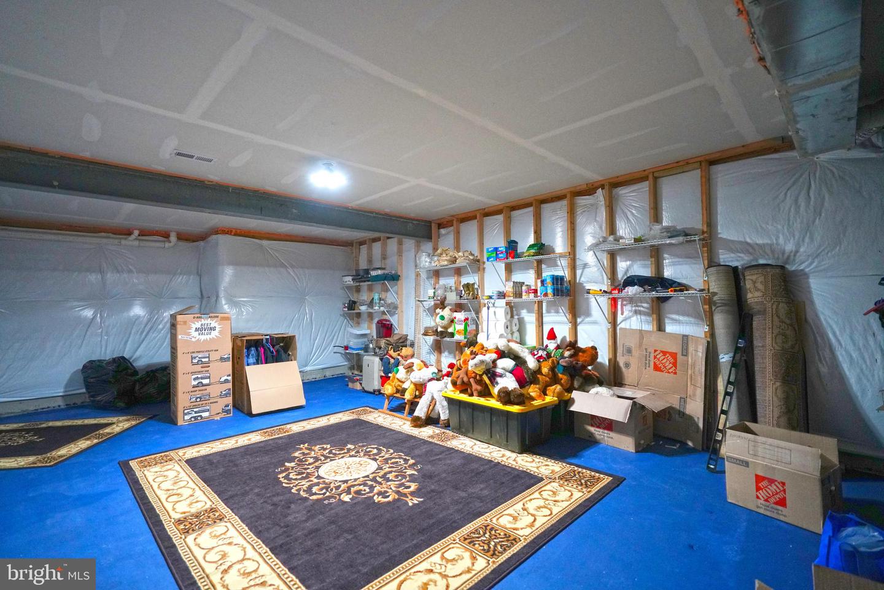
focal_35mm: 16
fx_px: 393
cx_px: 442
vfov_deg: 73.7
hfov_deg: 96.7
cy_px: 295
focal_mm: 16
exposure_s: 1/160
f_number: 2.8
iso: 2500
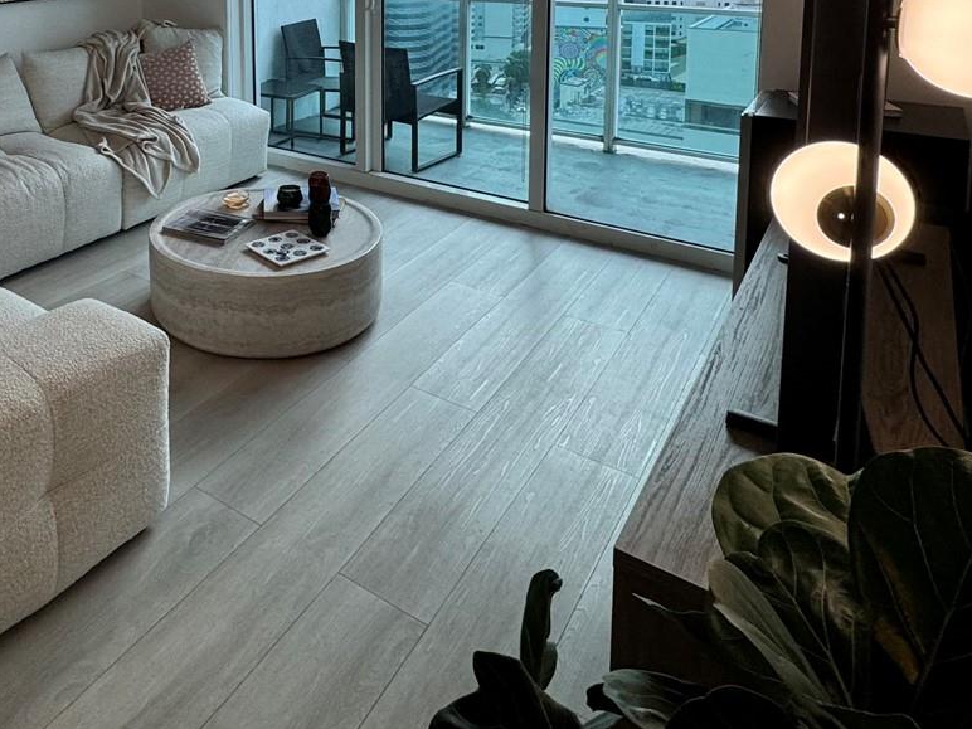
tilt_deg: -6.9
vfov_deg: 42.1
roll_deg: +1.4
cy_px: 8
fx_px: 814
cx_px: 258
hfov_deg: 58.8
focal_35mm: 29
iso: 125
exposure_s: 1/120
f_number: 2.2
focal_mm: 2.22
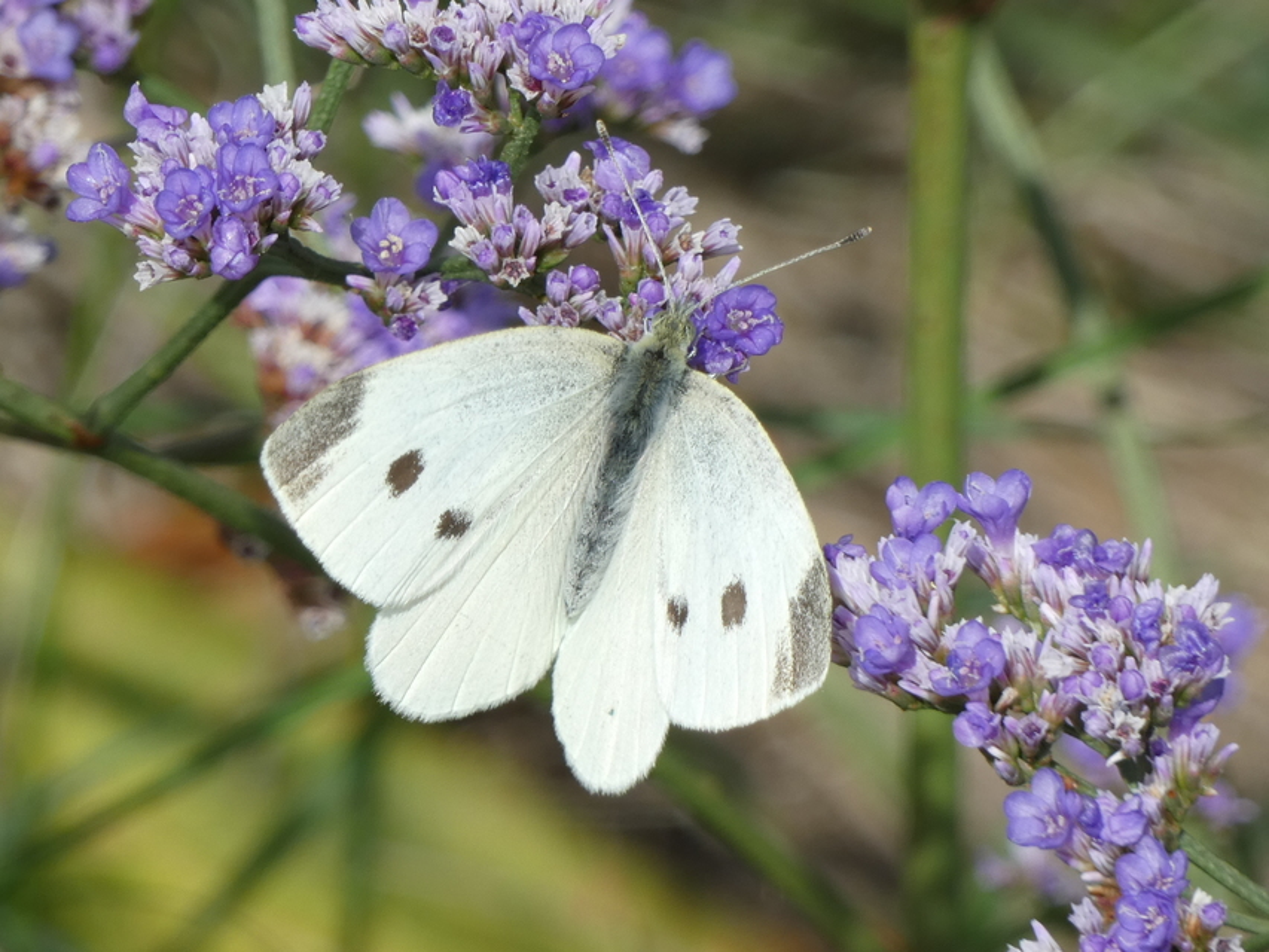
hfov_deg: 4.0
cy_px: 476
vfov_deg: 3.0
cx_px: 634
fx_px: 18332
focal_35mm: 500
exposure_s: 1/200
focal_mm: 89.5
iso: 80
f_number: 5.6
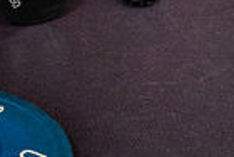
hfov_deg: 13.2
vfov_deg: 8.3
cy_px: -210
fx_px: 1003
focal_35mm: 154
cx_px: 217
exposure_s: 1/250
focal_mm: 48
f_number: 7.1
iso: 800
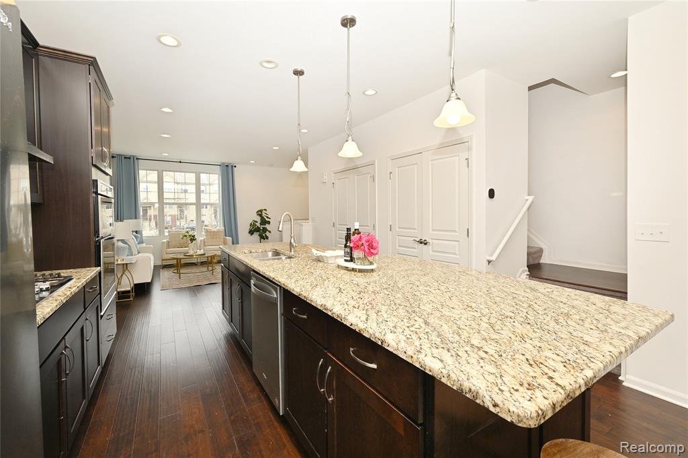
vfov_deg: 81.2
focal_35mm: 14
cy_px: 229
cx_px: 344
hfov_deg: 104.3
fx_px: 267
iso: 250
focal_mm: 14
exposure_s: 1/60
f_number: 10
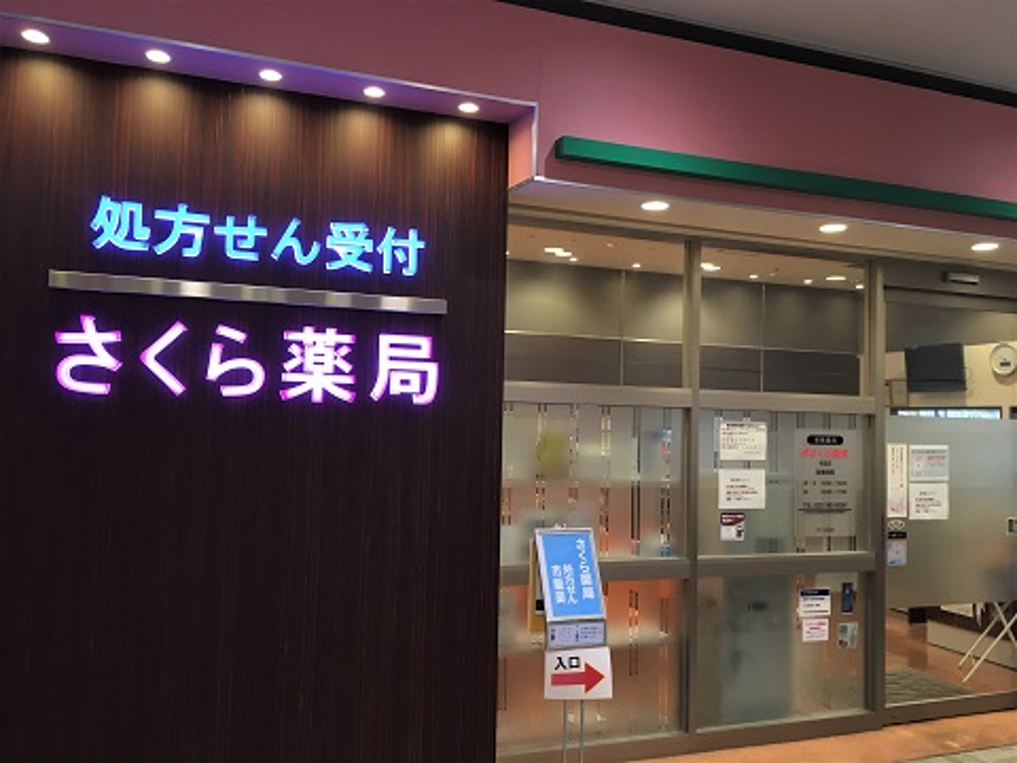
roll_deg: -0.5
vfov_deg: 48.2
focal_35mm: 29
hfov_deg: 61.7
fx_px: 852
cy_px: 382
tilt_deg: +2.9
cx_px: 508
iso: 50
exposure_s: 1/30
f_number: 2.2
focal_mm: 4.15
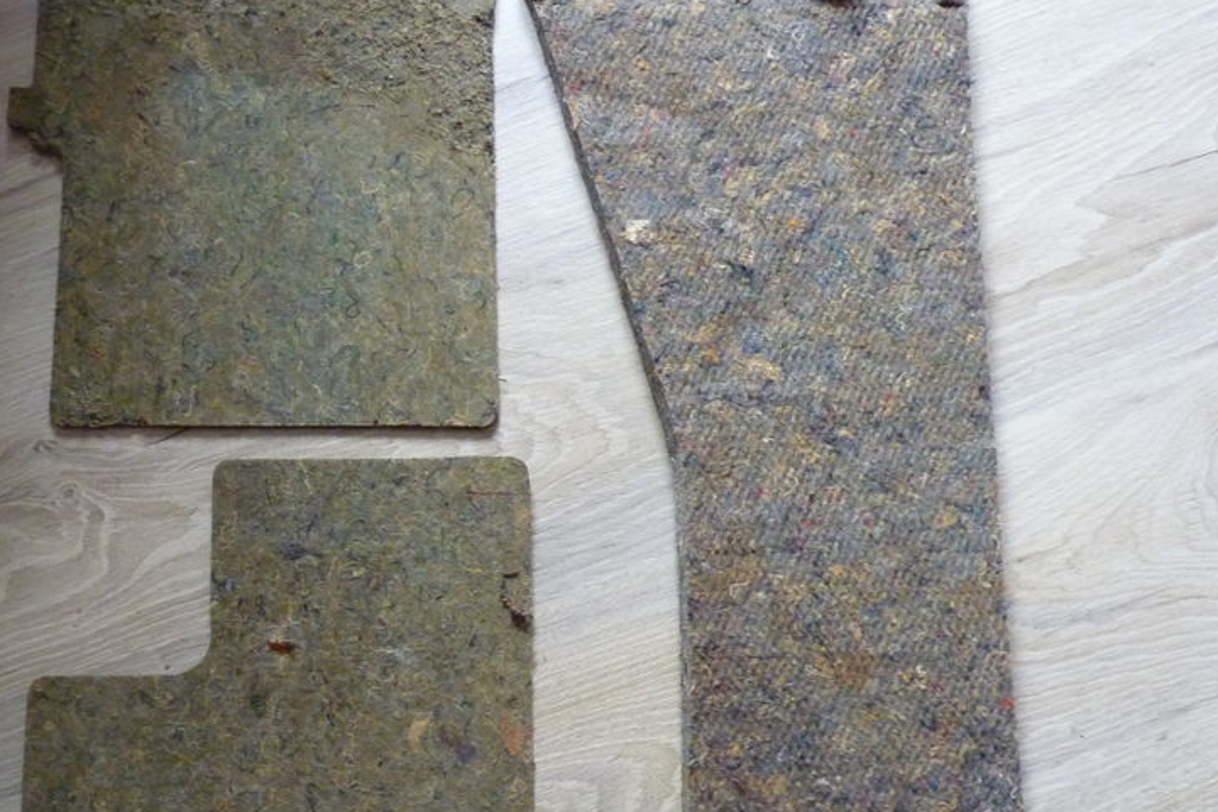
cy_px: 492
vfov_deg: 34.1
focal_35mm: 39
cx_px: 489
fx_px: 1319
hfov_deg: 49.3
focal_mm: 4.8
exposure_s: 1/15
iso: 400
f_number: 2.8
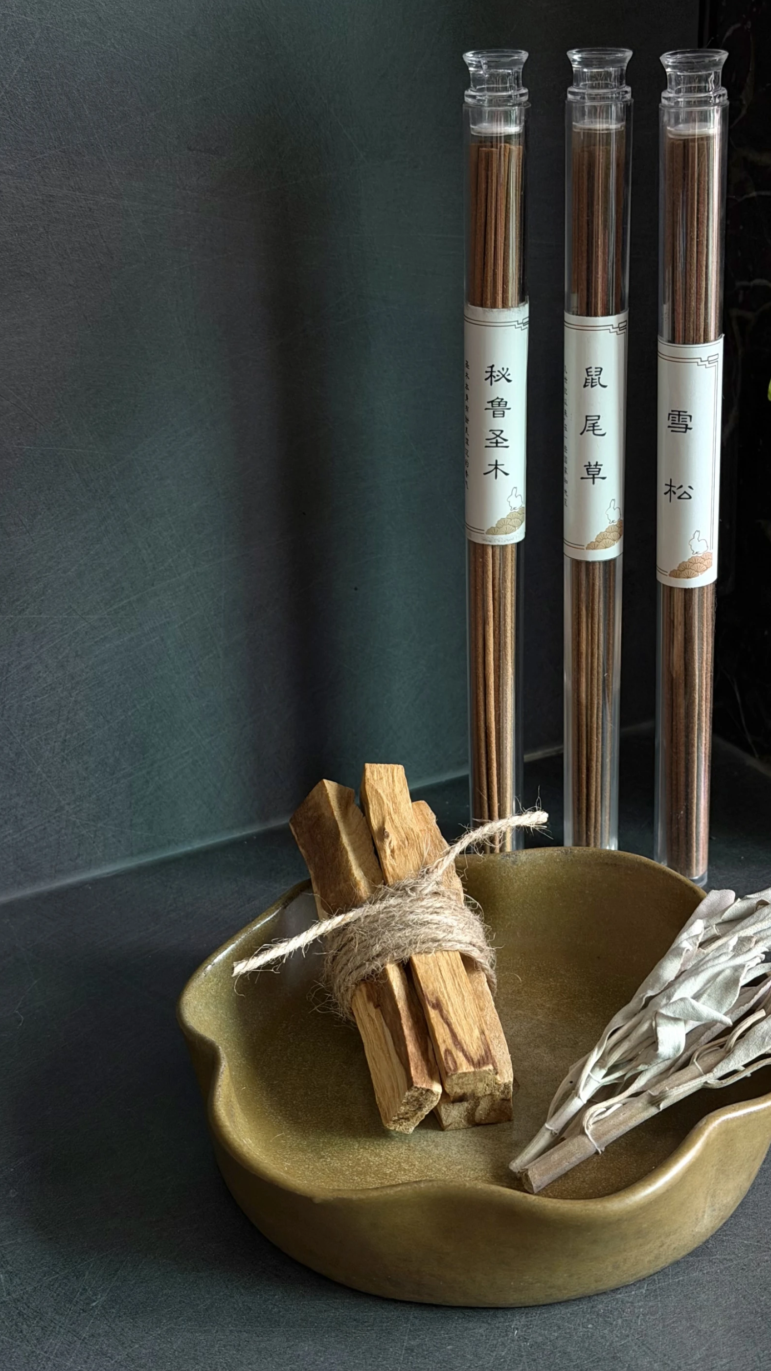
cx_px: 472
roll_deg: +1.9
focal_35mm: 53
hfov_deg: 22.6
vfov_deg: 39.2
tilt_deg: -24.9
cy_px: 677
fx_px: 1926
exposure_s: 1/60
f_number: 1.78
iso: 125
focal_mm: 6.76
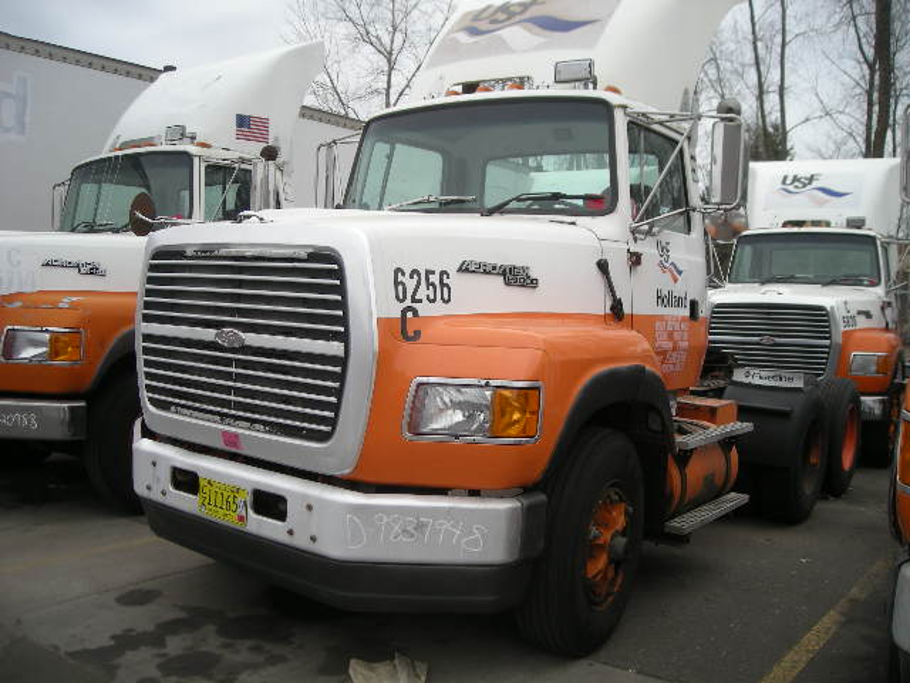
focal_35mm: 35
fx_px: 920
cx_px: 455
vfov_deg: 40.7
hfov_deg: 52.6
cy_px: 342
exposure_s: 1/250
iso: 50
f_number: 2.8
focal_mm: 5.7
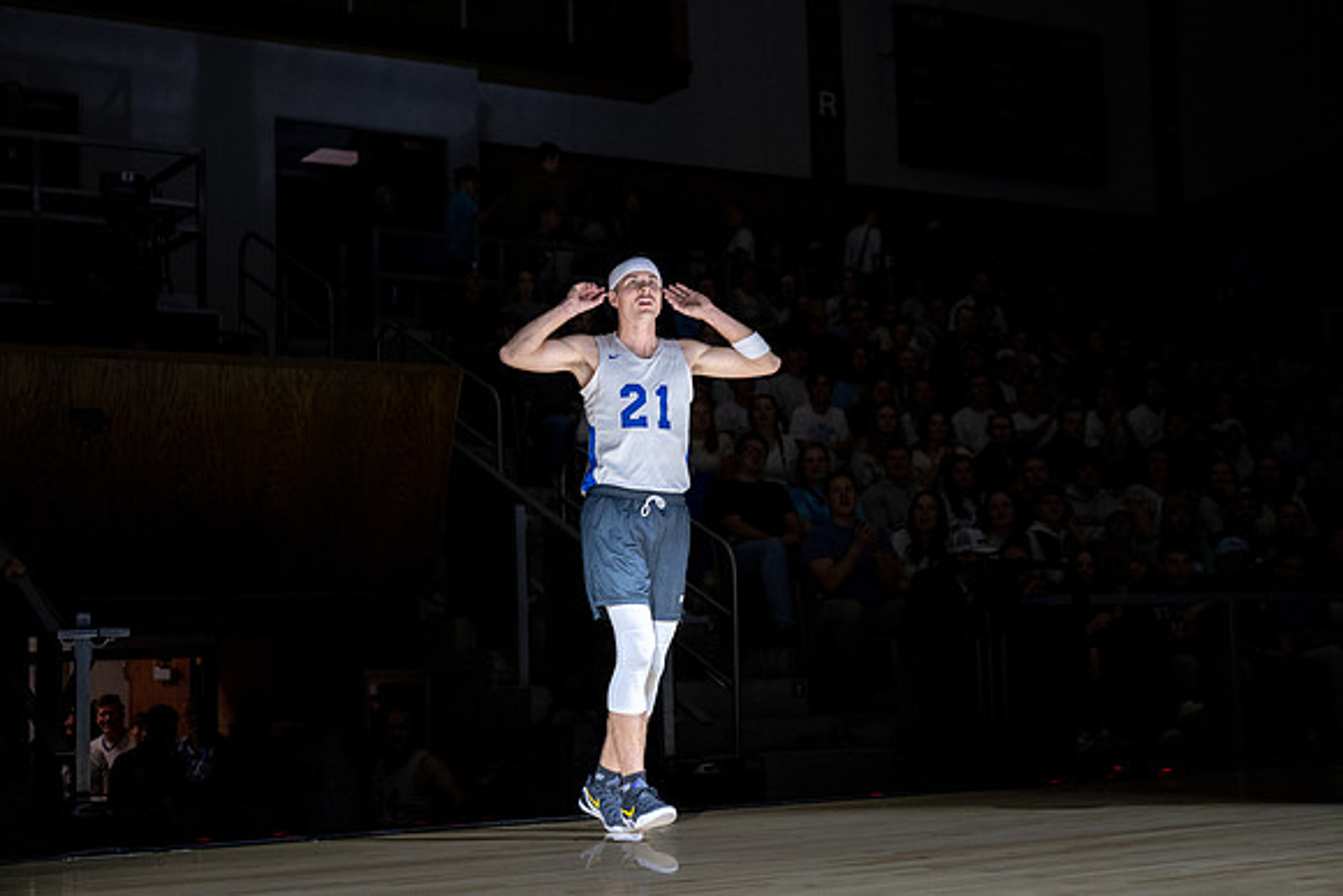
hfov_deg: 36.9
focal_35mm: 54
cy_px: 448
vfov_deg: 25.1
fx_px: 2015
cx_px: 672
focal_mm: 54
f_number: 2.8
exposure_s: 1/1600
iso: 4000
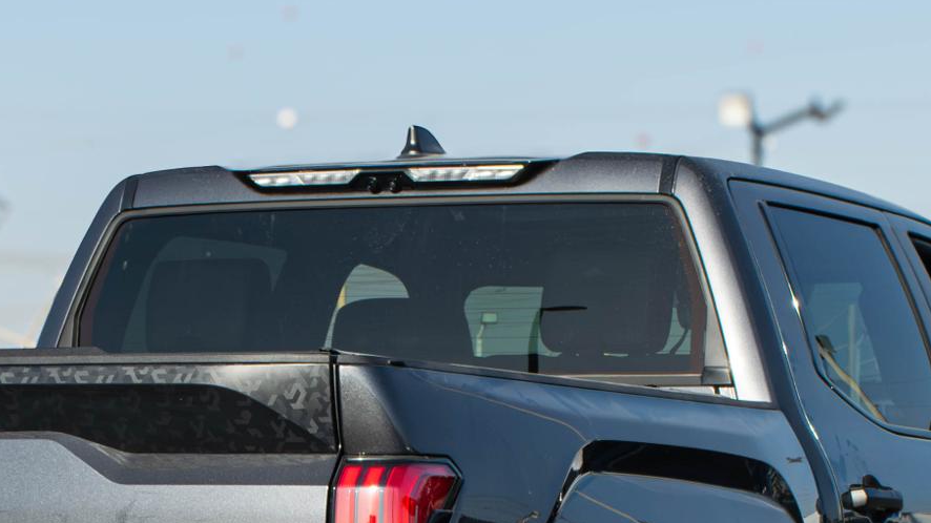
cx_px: 329
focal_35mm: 156
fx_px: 3850
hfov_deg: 13.8
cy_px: 669
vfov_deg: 7.7
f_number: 10
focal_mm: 30
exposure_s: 1/400
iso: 200
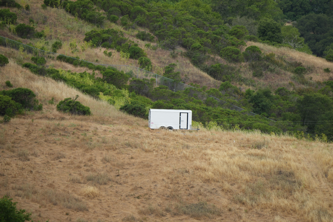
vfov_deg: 3.4
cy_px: 111
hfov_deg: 5.2
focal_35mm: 400
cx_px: 166
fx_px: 3700
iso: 320
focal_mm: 400
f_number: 6.3
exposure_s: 1/640
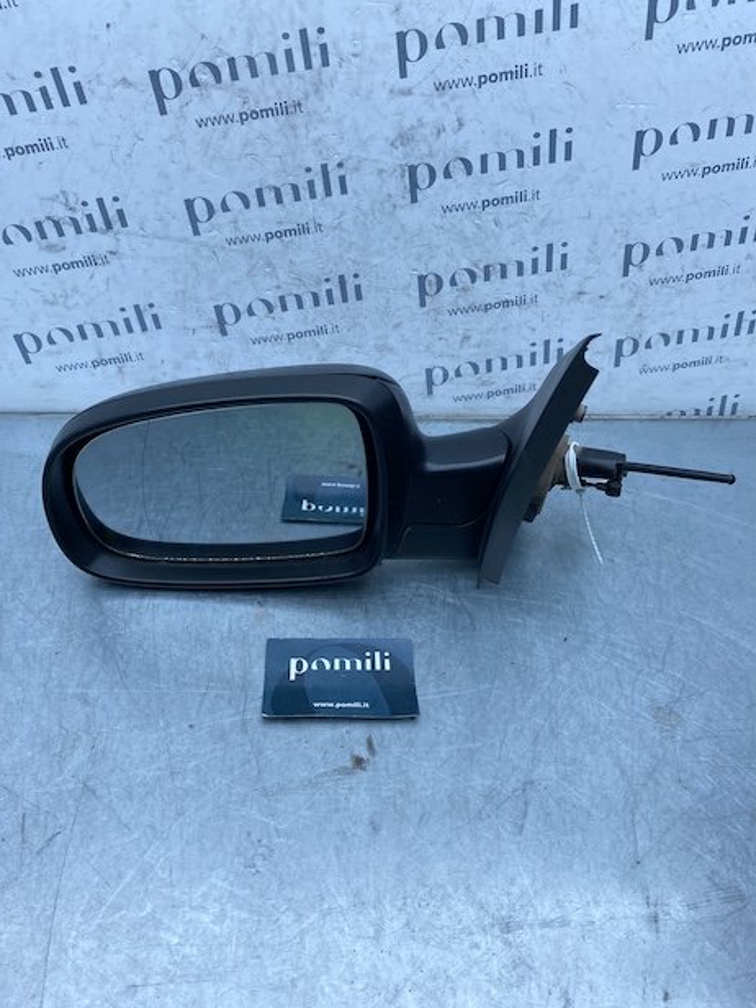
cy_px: 512
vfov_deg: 65.3
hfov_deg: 51.3
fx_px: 786
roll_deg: -5.2
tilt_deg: -43.1
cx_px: 367
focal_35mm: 27
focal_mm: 4.25
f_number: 1.8
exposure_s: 1/927
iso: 32
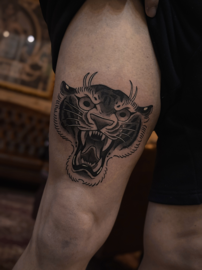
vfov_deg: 39.7
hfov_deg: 30.3
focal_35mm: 48
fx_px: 373
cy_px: 135
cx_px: 101
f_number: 1.78
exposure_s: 1/60
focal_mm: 6.76
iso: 200
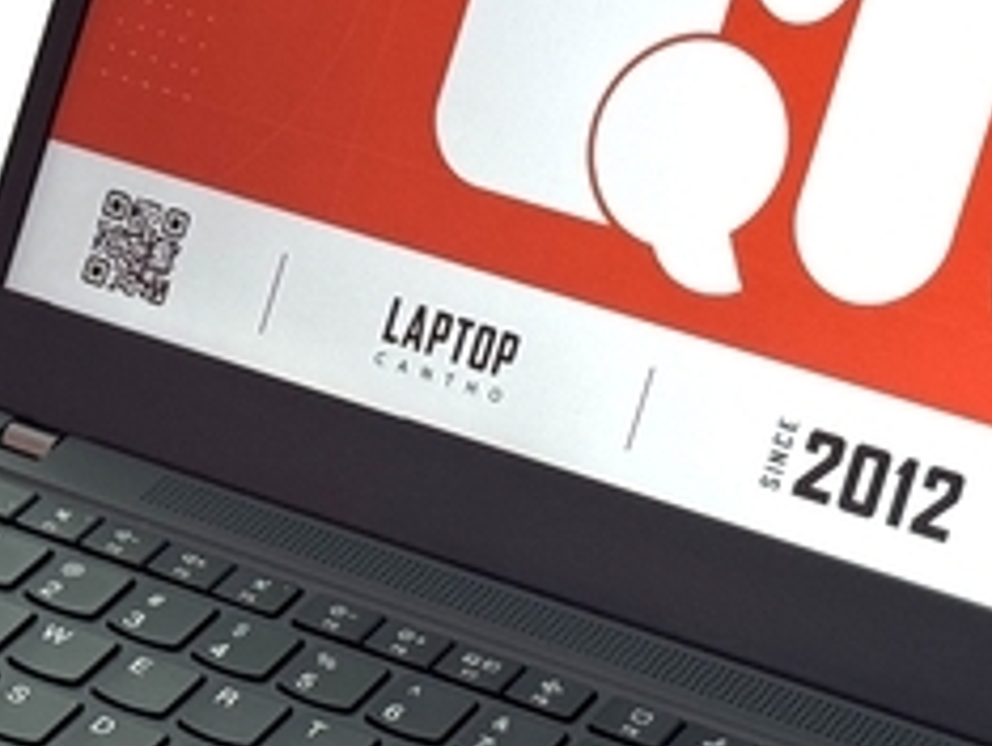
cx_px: 420
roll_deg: +1.1
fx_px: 4705
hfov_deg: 12.0
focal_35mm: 164
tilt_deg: -34.4
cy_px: 551
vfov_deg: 9.1
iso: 50
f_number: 1.78
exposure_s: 1/121
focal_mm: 6.76
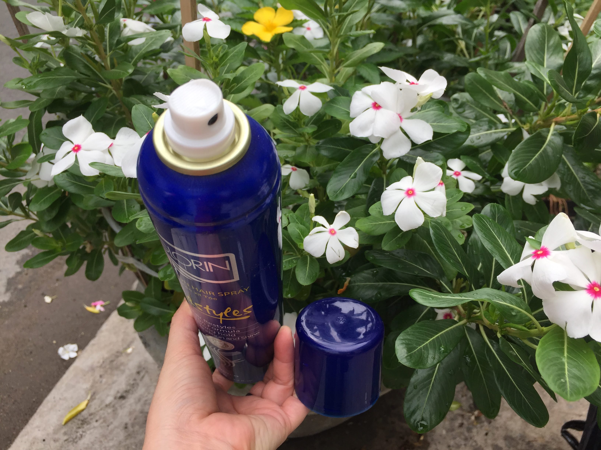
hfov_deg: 61.7
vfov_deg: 48.2
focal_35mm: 29
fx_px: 503
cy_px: 225
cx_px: 300
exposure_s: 1/534
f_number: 2.2
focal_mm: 4.15
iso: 32
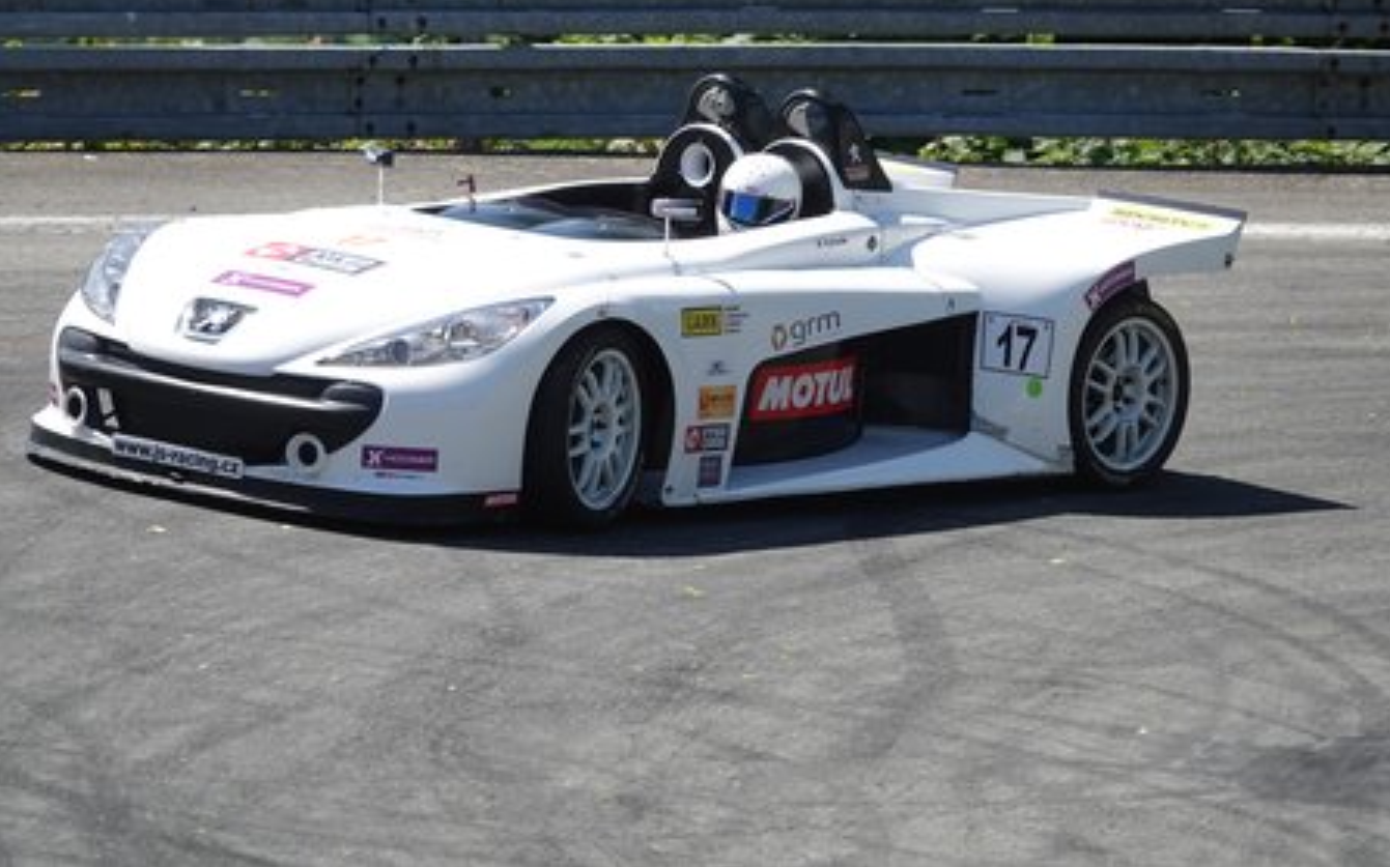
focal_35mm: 318
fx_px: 12042
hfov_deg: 6.6
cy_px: 404
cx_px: 697
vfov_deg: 4.1
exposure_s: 1/800
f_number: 4
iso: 125
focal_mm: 113.69
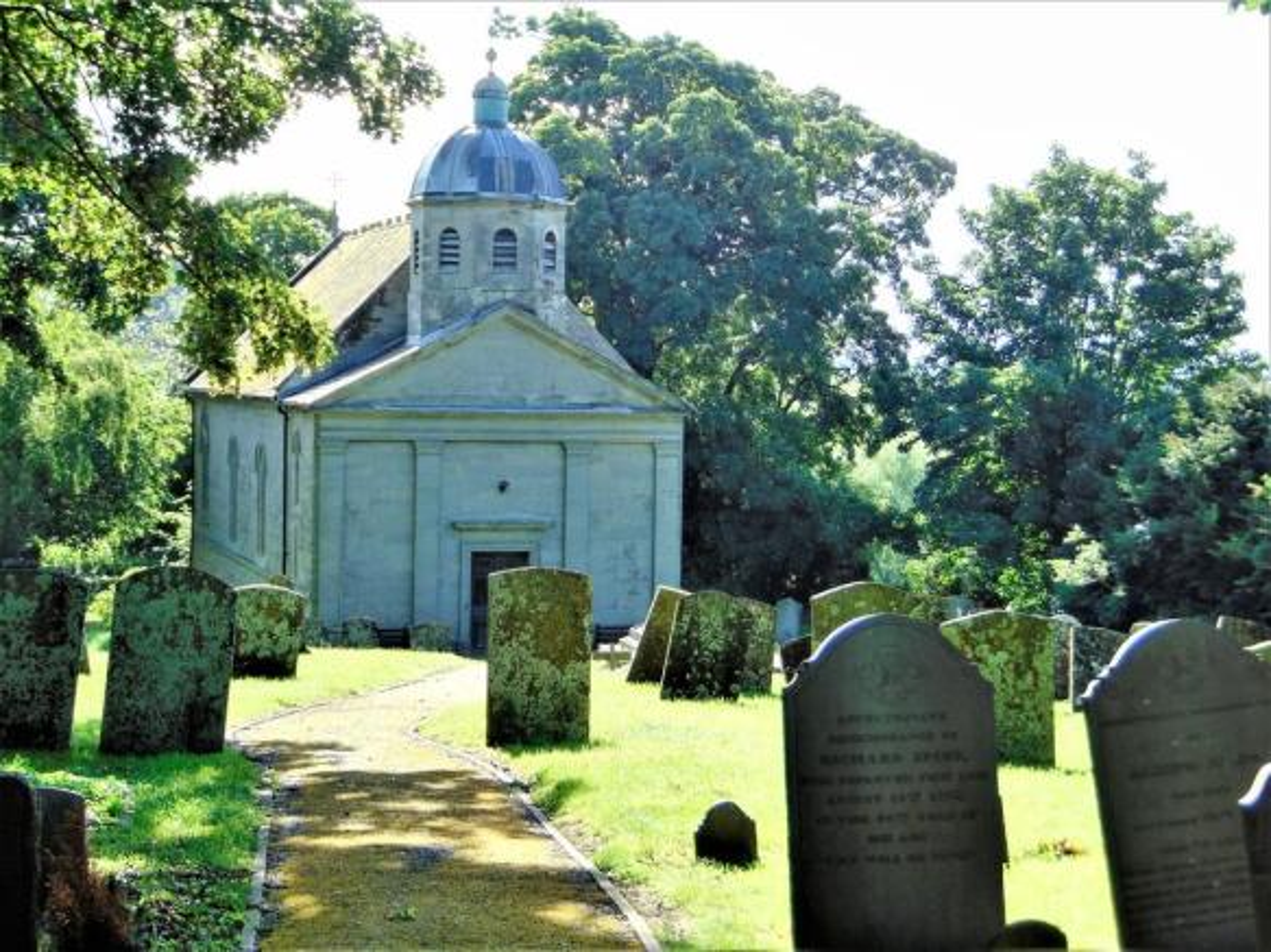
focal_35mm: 71
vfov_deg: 20.7
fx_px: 2606
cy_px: 476
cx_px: 636
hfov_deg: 27.4
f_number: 3.7
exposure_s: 1/200
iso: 80
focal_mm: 12.8
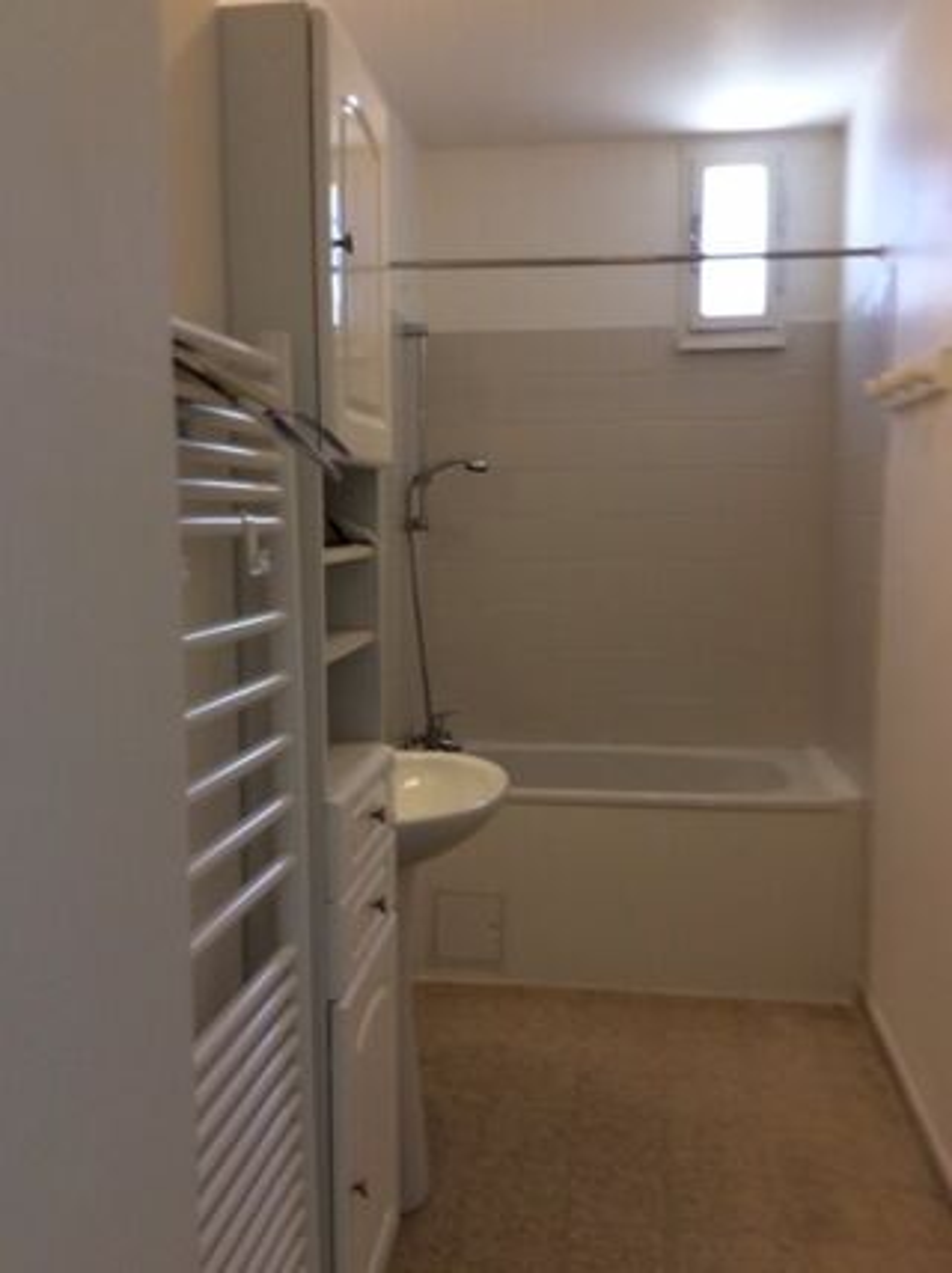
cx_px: 476
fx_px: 1176
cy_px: 636
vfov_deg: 56.9
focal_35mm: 32
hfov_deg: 44.1
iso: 50
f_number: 2.4
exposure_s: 1/25
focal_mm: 3.3
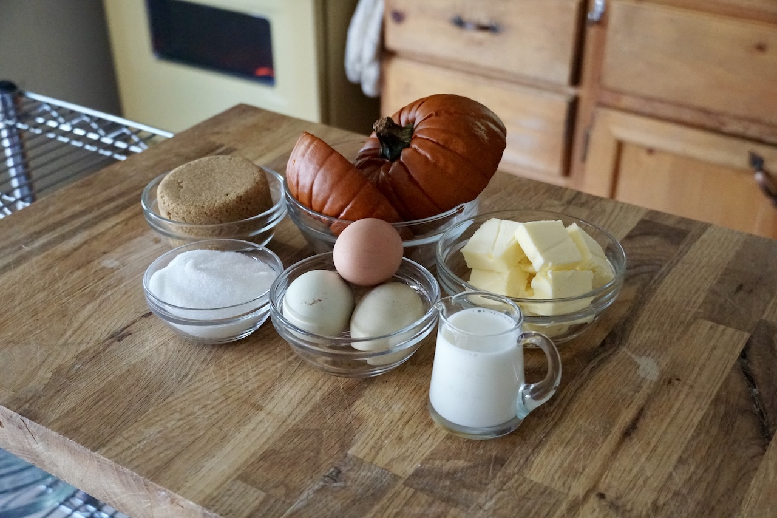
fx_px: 1036
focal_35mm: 48
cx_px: 388
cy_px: 259
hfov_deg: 41.1
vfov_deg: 28.1
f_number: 4.5
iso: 6400
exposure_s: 1/160
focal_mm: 32
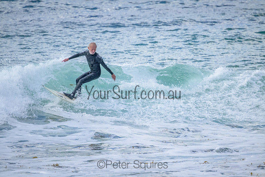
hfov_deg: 2.6
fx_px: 5890
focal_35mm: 800
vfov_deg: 1.7
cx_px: 132
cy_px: 88
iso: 5000
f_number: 11
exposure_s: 1/1000
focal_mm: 800
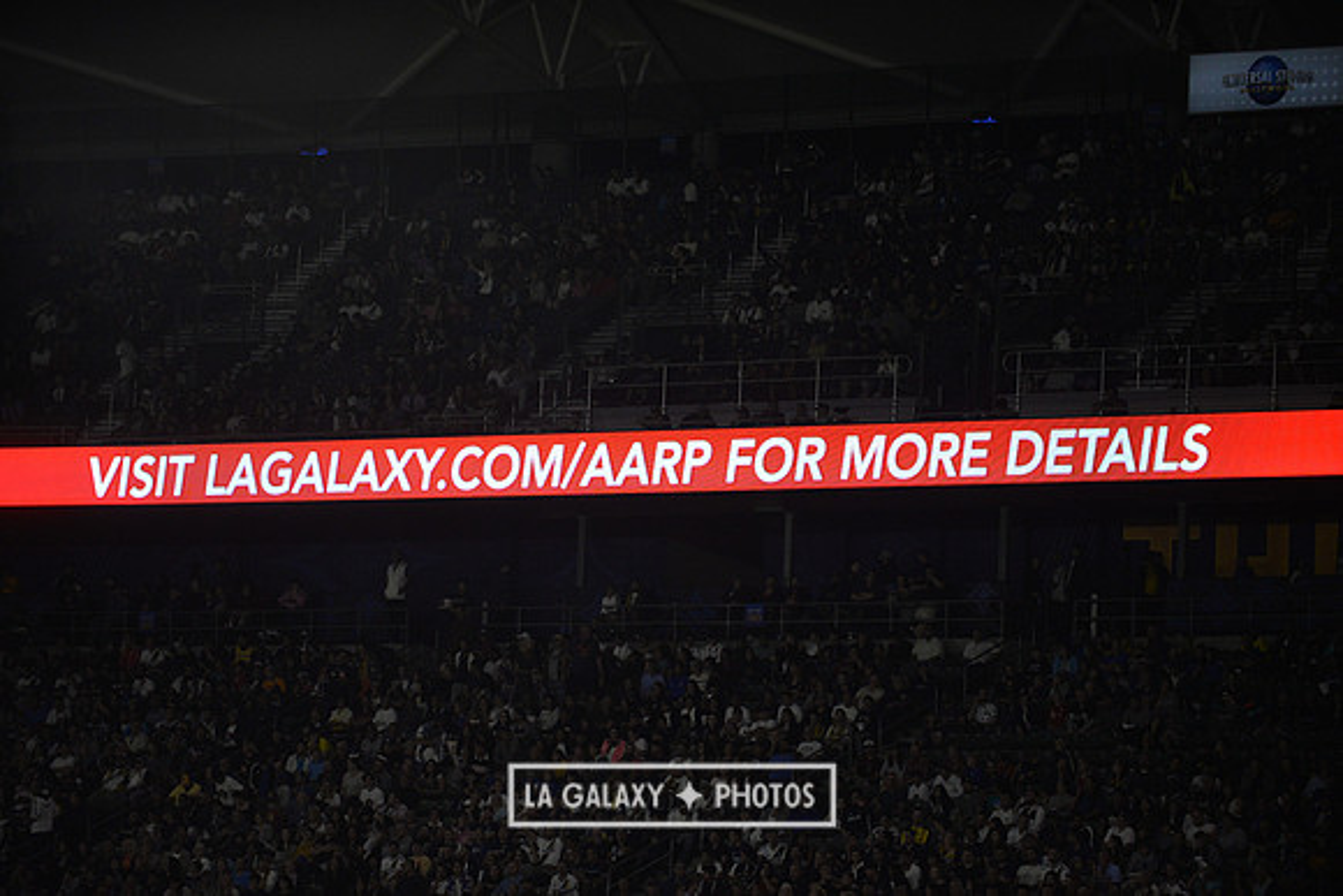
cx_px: 672
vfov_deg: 6.9
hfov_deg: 10.3
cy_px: 448
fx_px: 7463
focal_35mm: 200
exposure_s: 1/3200
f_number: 2.8
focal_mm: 200
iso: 1600
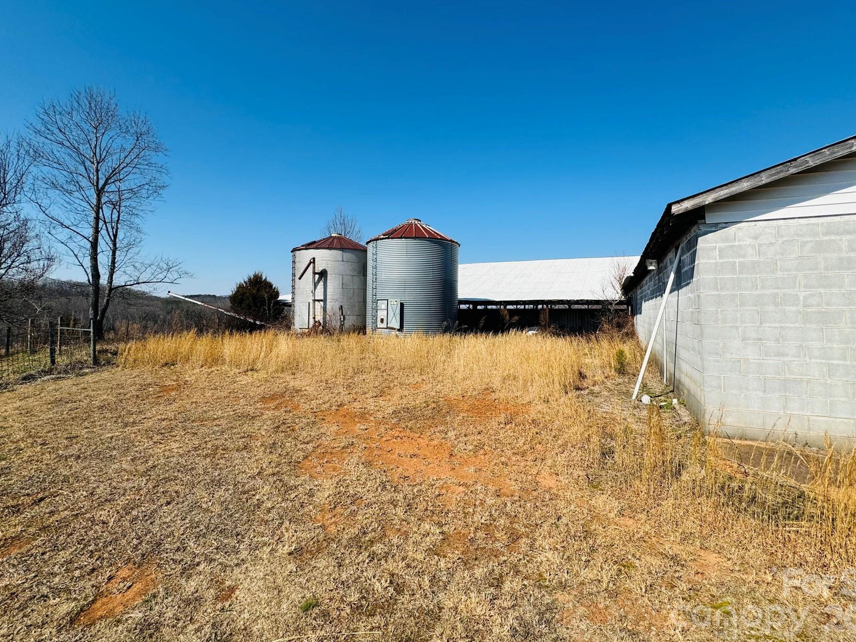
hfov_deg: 94.4
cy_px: 291
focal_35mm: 16
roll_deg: +0.5
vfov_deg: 77.9
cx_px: 451
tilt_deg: +2.6
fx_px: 396
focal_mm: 2.22
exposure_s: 1/2674
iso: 50
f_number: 2.2
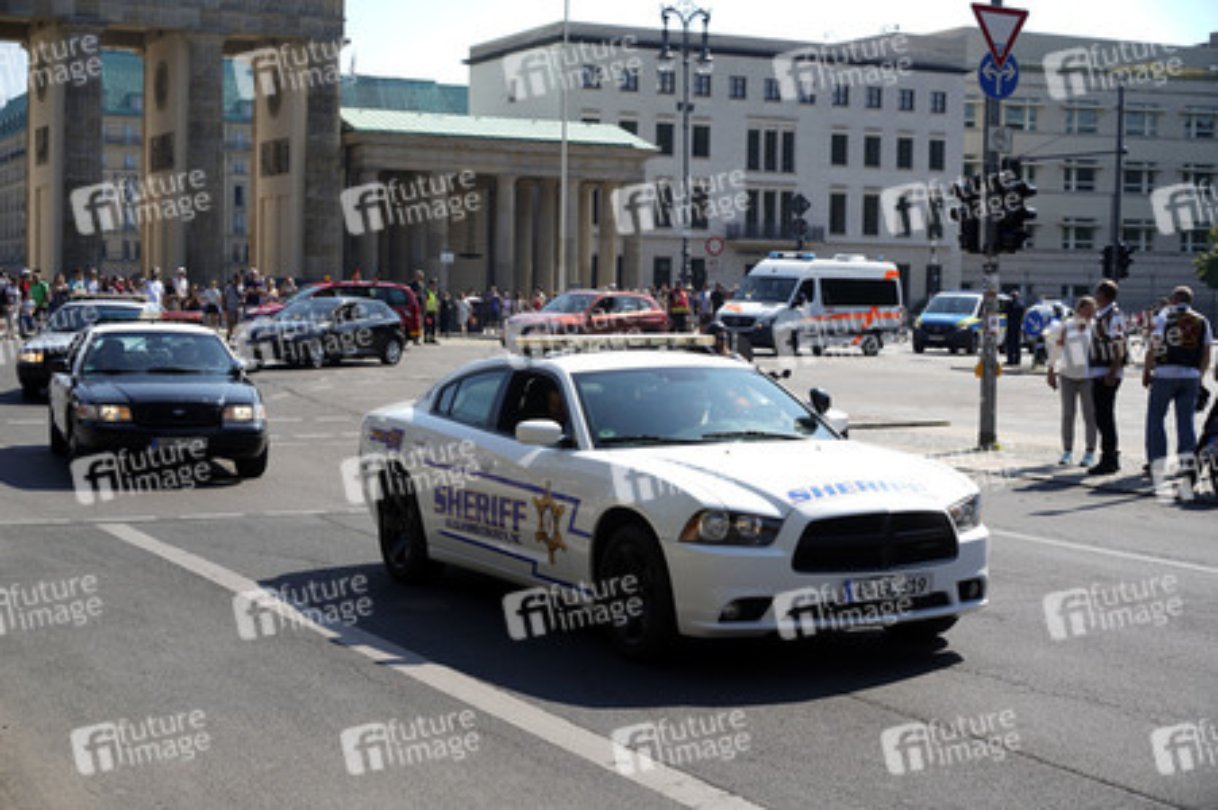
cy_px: 405
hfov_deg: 35.1
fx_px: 1927
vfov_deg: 23.7
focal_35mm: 57
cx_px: 609
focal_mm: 57
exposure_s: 1/250
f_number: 5.6
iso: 64
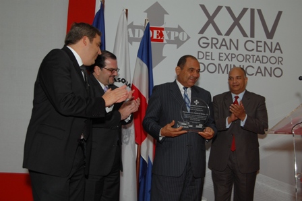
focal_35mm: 42
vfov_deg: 31.8
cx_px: 151
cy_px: 100
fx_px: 352
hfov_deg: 46.4
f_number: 6.3
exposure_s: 1/60
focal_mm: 28
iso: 400
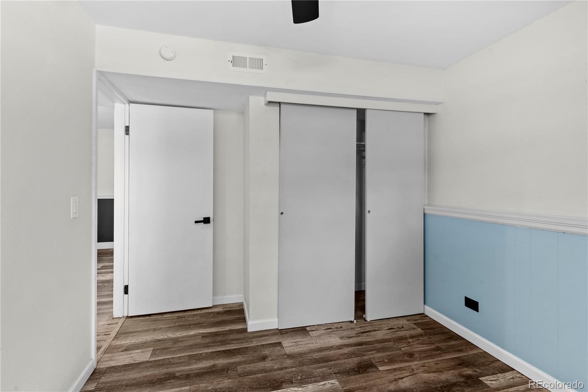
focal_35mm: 17
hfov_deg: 93.3
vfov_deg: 70.5
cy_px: 196
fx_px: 278
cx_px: 294
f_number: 9
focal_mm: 17
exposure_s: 1
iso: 400
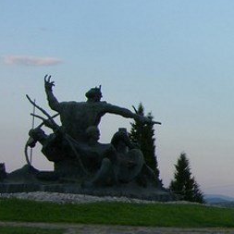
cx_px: 385
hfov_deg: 12.9
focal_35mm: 126
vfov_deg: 13.8
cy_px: 147
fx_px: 964
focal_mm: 10.3
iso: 50
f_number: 5
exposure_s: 1/100
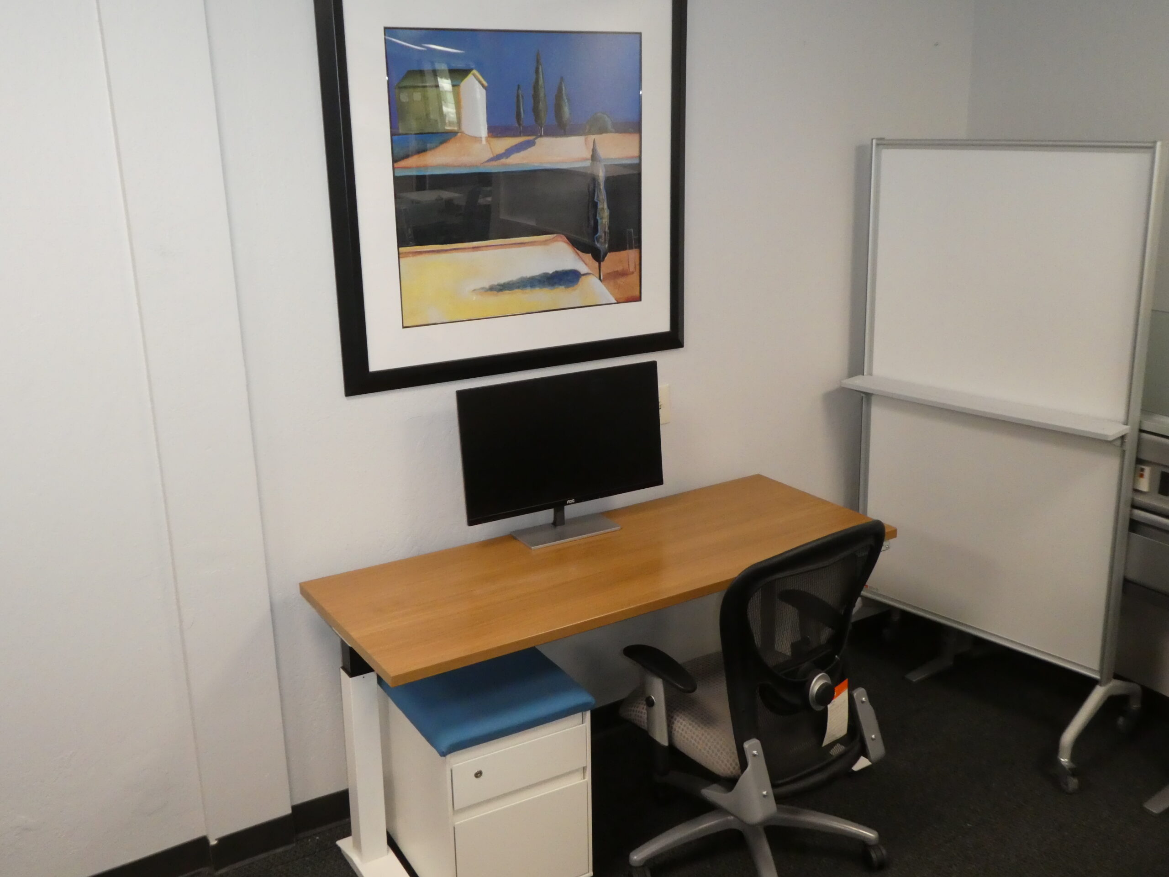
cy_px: 438
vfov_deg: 42.9
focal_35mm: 33
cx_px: 584
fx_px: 1114
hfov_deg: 55.4
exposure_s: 1/60
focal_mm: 5.8
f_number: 3.6
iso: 800
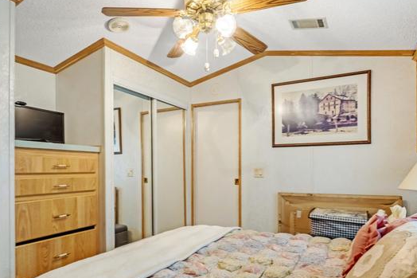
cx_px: 212
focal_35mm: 23
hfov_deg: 76.9
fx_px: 263
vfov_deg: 54.8
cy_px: 181
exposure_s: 1/40
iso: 250
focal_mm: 11
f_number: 9
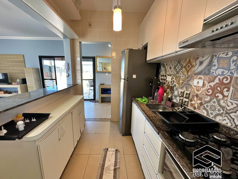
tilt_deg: -11.6
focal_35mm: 15
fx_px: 103
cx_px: 113
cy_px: 93
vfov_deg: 81.7
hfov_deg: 98.1
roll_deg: -1.0
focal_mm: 2.22
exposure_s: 1/120
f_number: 2.2
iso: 200
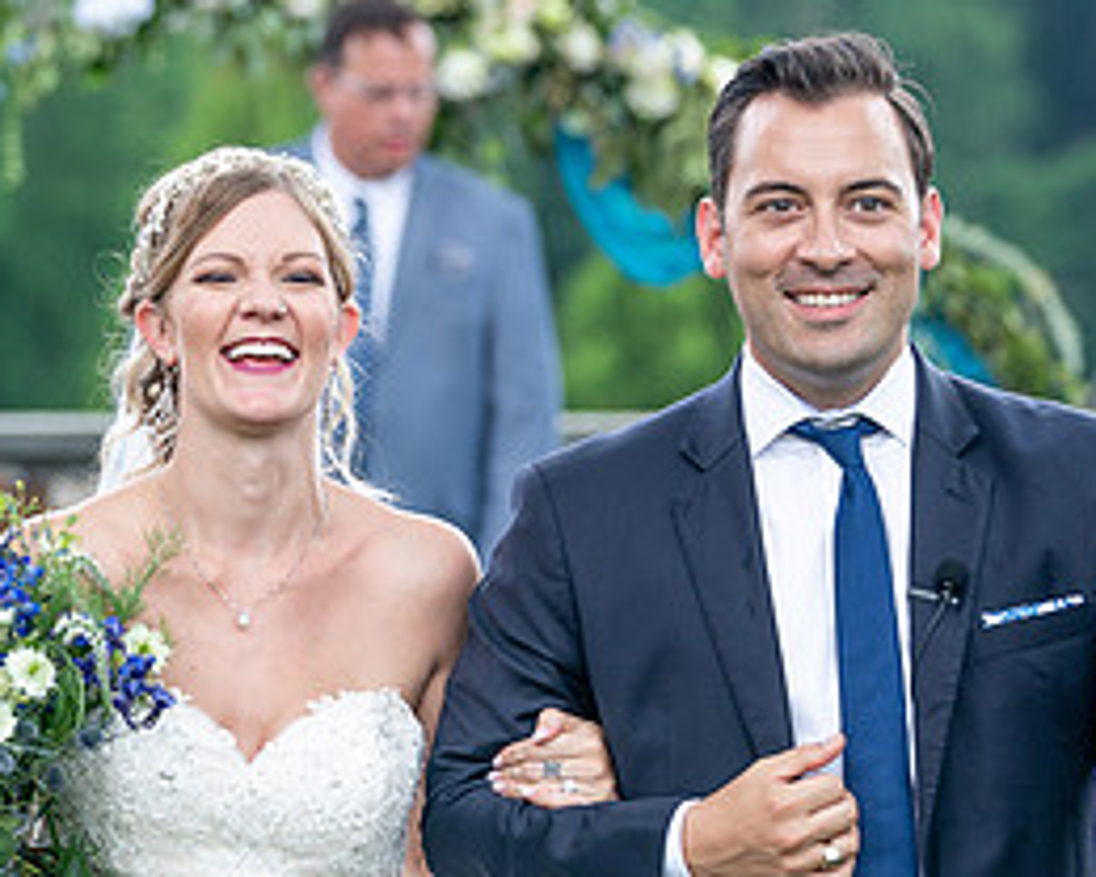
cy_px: 541
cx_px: 552
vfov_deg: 5.7
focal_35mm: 271
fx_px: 8791
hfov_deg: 7.1
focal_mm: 114
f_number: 3.5
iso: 100
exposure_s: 1/250
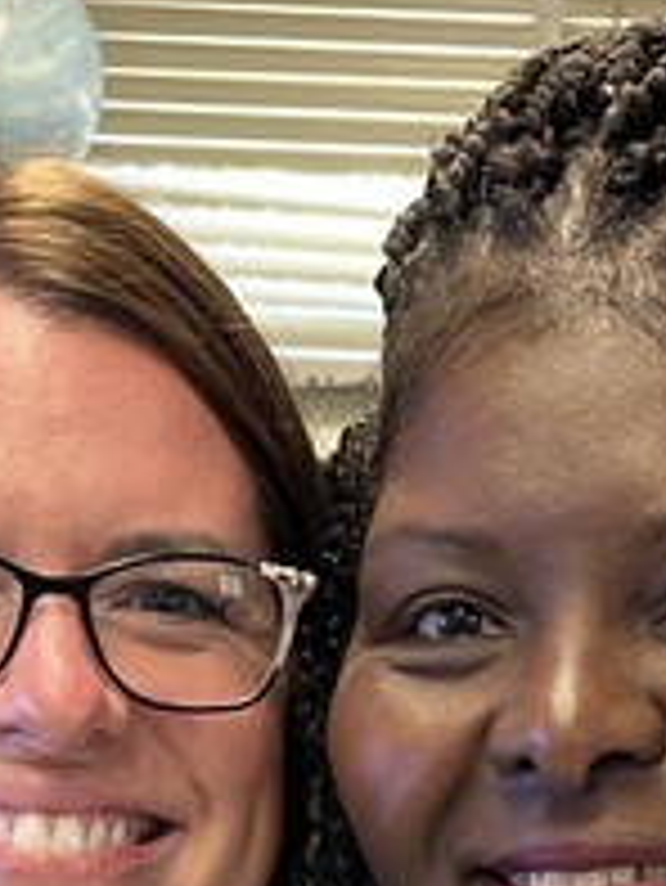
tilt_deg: -17.4
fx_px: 3459
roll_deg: -0.9
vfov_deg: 12.8
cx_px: 518
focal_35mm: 135
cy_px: 1736
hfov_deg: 11.0
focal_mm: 5.1
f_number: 1.6
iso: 125
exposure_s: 1/60
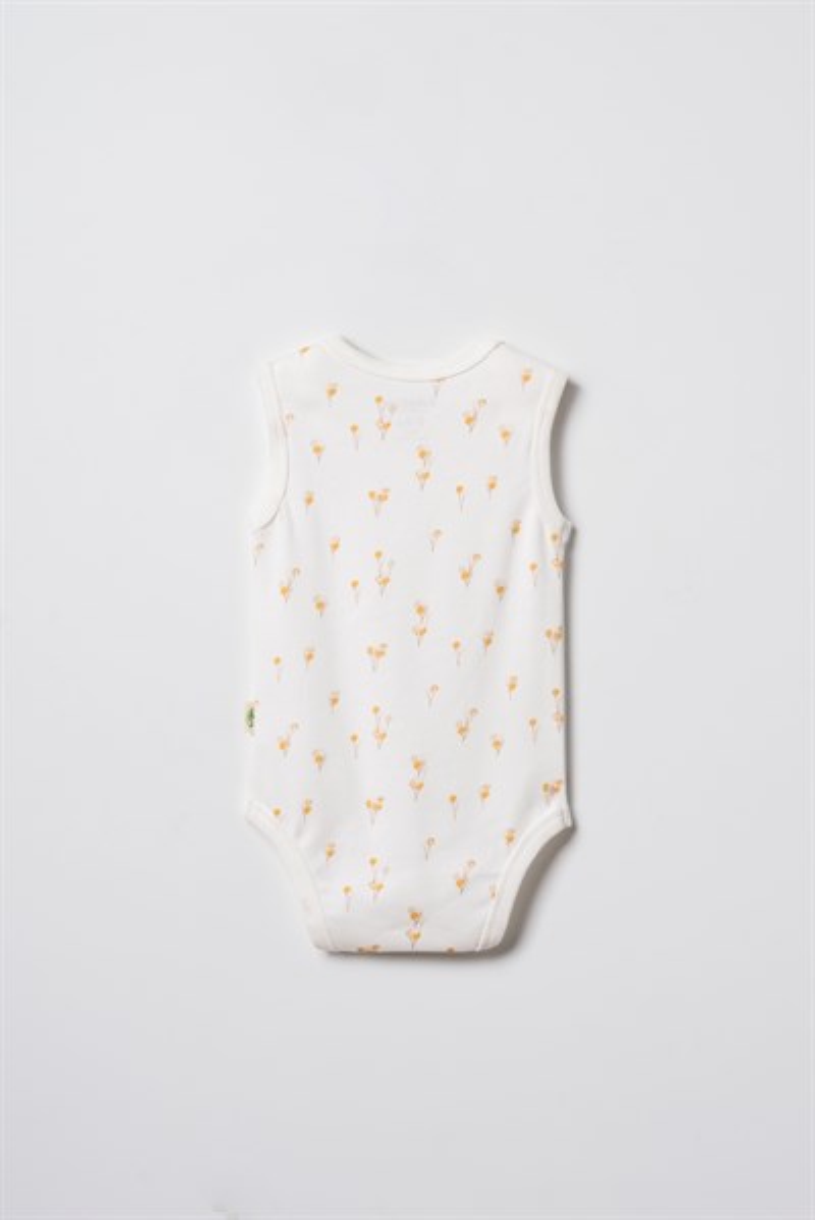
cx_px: 408
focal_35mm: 50
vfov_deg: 39.6
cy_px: 610
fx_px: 1696
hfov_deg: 27.0
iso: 250
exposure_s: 1/125
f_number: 9
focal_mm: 50
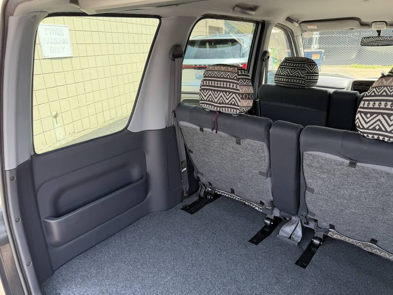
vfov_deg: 56.8
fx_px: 272
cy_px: 148
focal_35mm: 24
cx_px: 196
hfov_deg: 71.6
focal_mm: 6.76
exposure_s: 1/256
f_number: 1.78
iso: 80
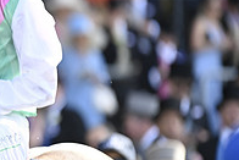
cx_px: -101
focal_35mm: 591
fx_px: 3926
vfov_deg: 2.3
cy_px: 114
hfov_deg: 3.5
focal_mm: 200
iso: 450
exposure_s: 1/1600
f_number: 2.8
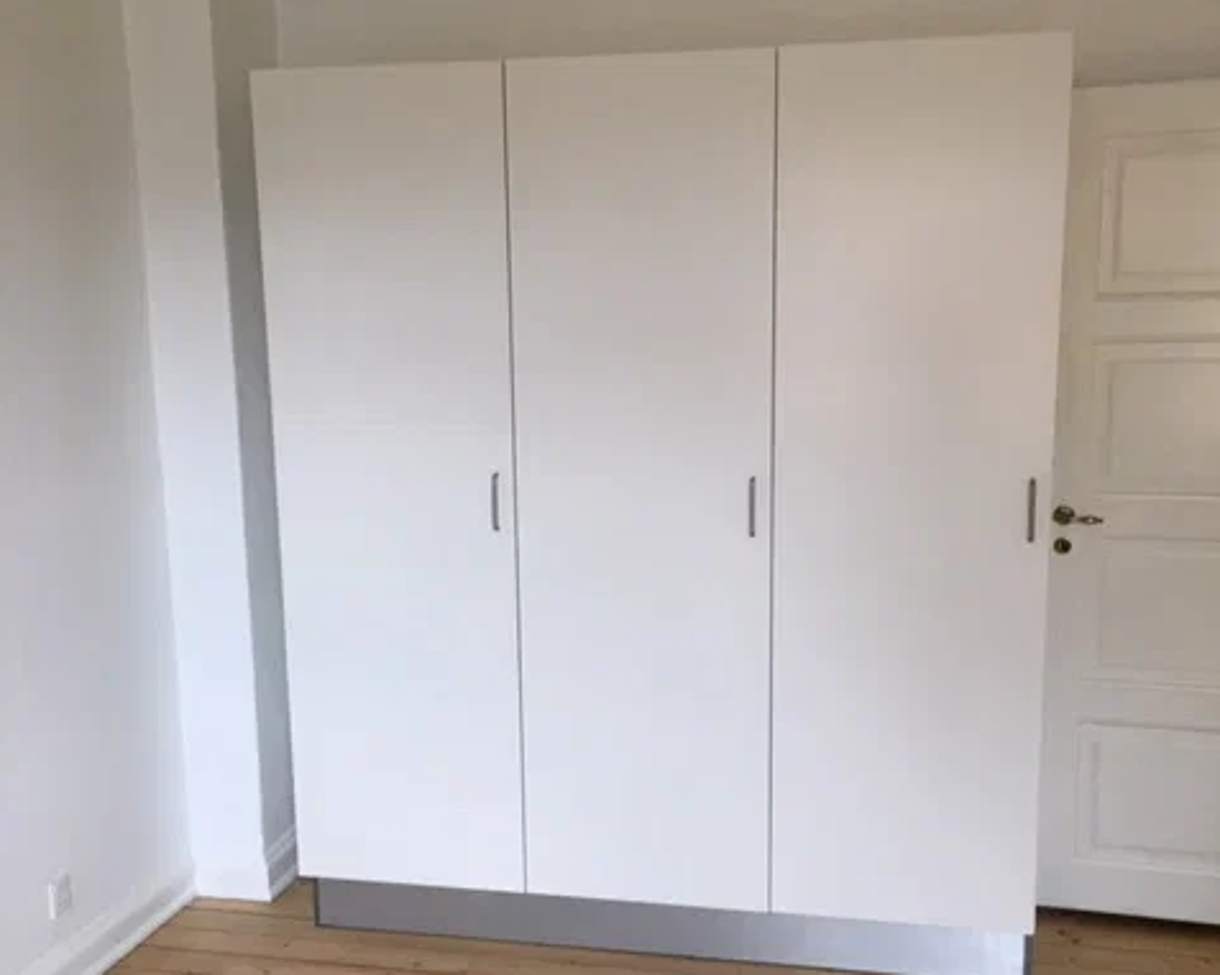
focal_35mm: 38
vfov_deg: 39.0
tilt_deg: -5.6
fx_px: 1371
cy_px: 568
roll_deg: -0.7
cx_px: 611
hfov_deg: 48.0
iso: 40
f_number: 2.2
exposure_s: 1/33
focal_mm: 4.15
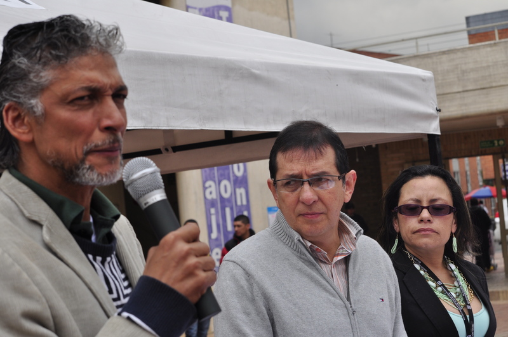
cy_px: 168
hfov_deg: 21.9
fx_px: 1310
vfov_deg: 14.7
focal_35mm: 93
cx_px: 254
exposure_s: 1/400
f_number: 9
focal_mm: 62
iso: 250
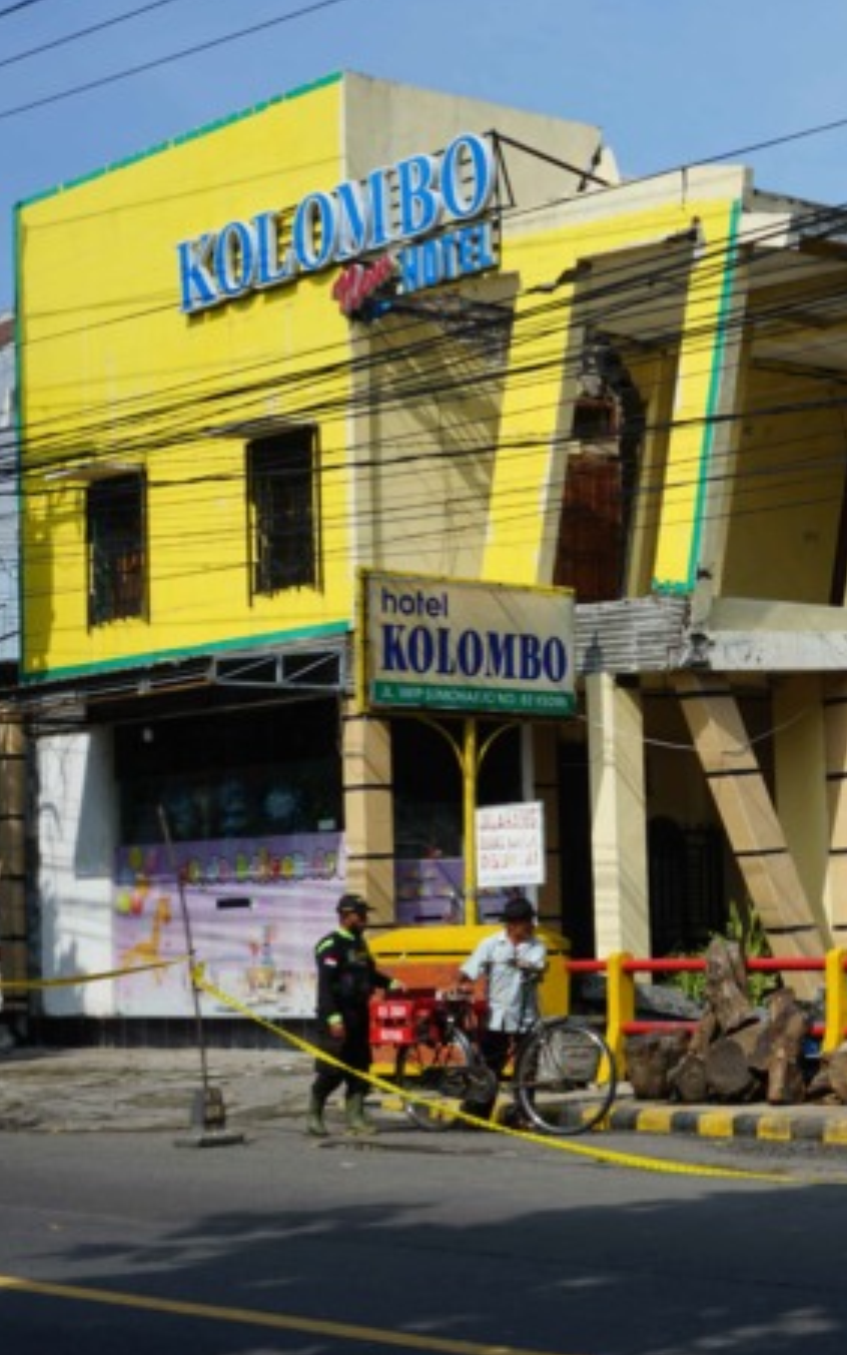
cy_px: 673
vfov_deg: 30.6
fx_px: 2474
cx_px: 925
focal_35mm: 67
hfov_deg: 18.7
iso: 100
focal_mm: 43
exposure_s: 1/100
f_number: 14
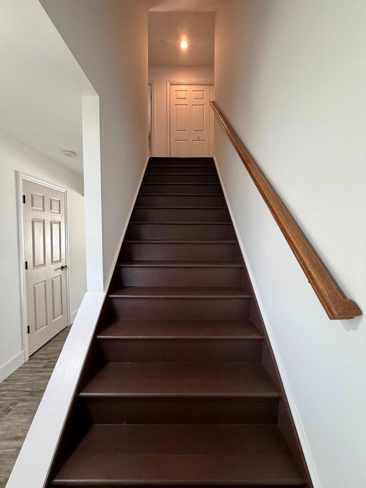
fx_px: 197
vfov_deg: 102.1
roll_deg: -0.1
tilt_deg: -3.0
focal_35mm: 14
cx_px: 183
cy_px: 244
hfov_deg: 85.7
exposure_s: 1/60
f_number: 2.2
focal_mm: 2.22
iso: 160
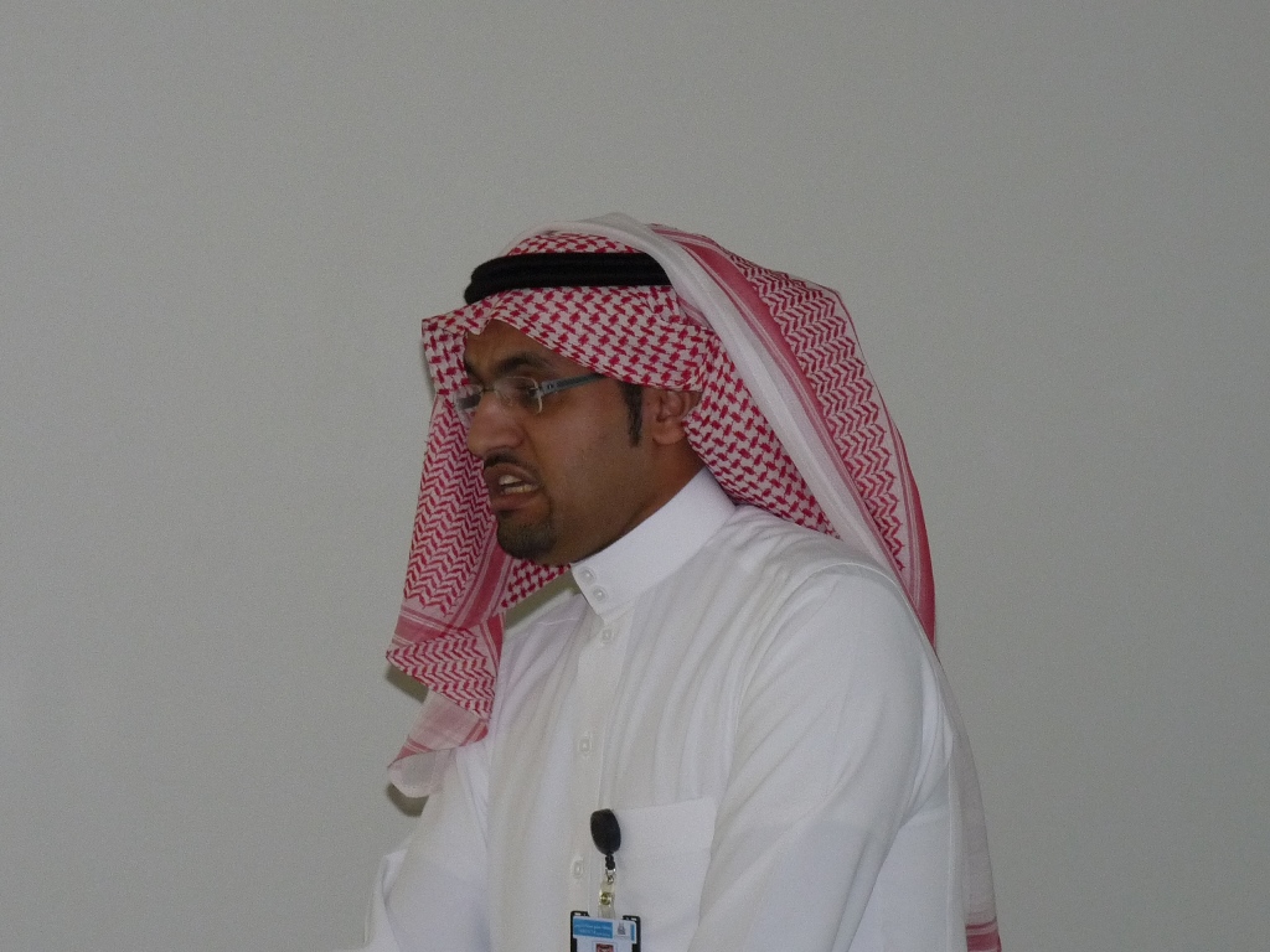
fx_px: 7411
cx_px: 635
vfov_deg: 7.4
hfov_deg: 9.8
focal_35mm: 202
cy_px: 476
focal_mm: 25.2
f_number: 3.6
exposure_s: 1/100
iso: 250
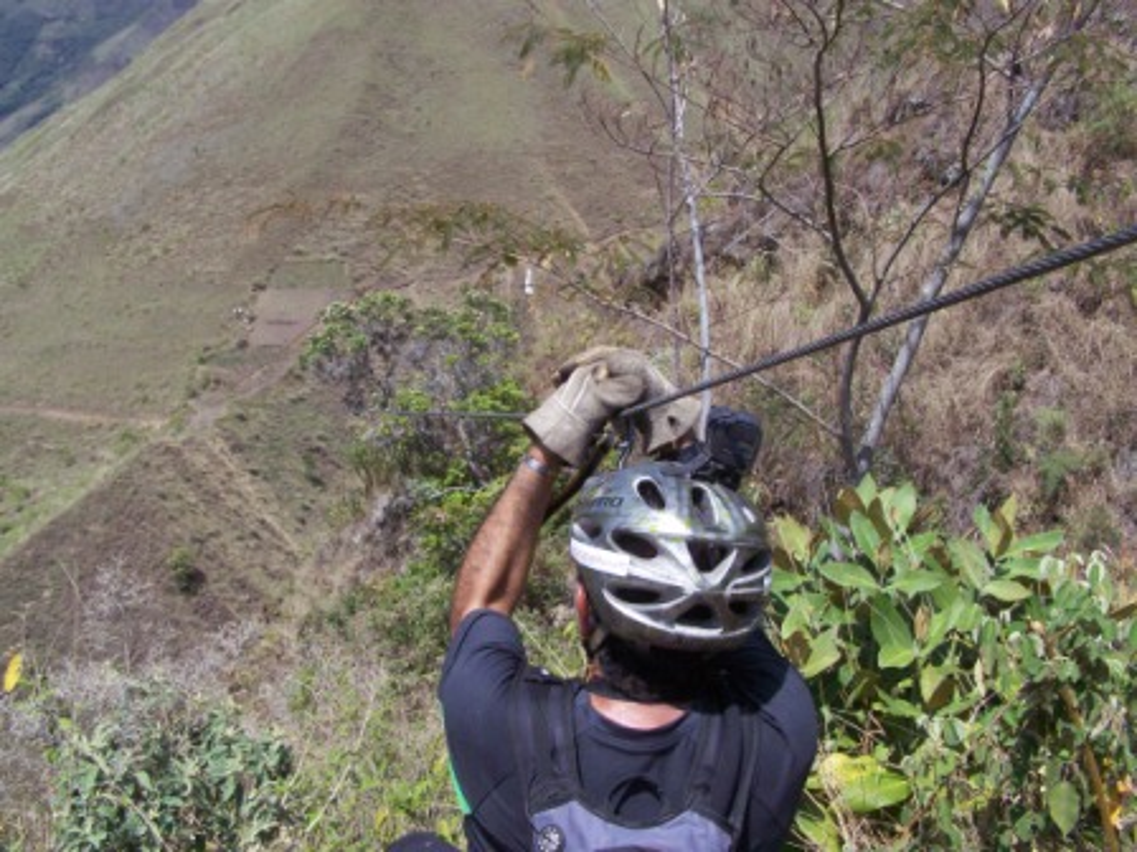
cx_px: 568
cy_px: 426
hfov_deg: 49.0
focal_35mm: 38
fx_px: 1248
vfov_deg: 37.7
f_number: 5.6
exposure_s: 1/800
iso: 160
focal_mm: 6.3
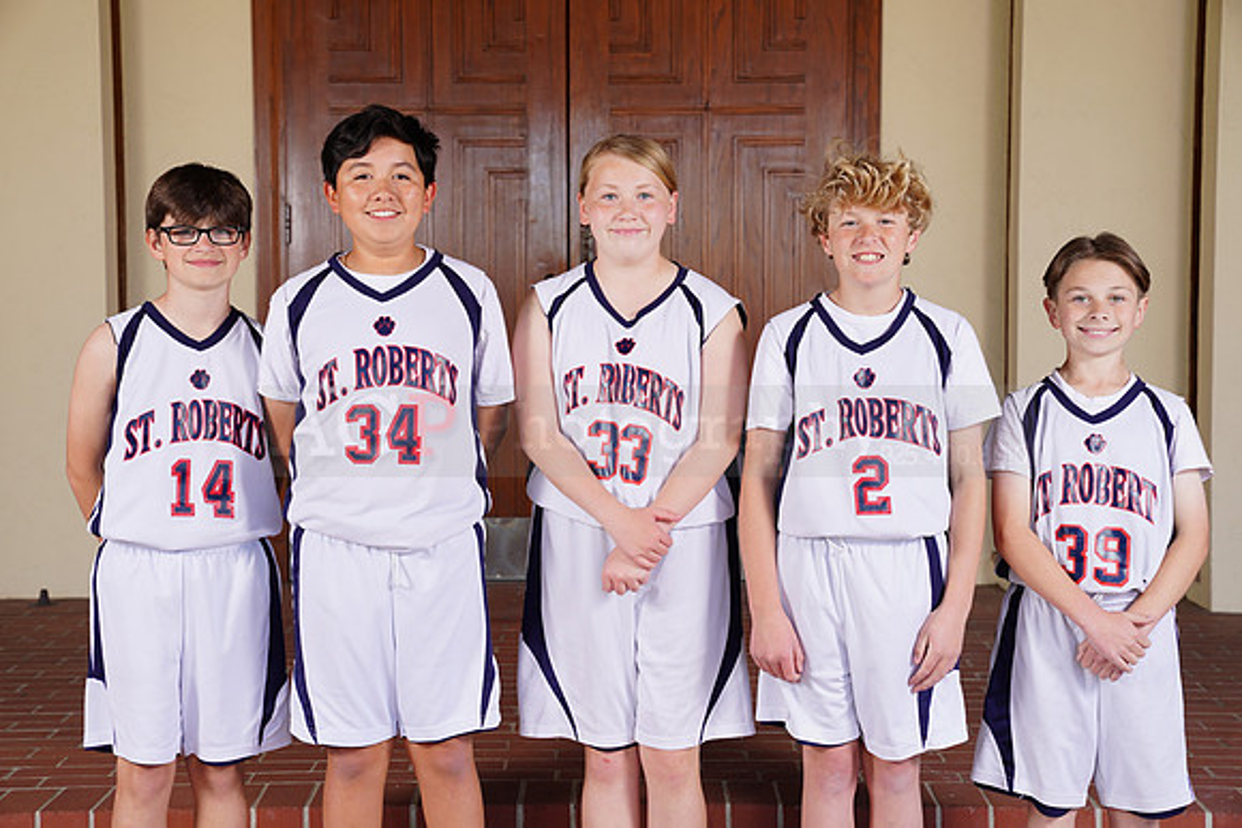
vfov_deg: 19.5
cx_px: 621
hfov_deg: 28.8
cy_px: 414
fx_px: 2415
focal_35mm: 70
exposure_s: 1/200
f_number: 5.6
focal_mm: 70
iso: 200
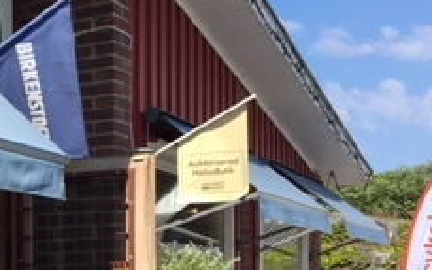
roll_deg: +1.1
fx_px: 1012
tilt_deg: +0.2
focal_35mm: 86
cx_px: 8
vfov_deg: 14.8
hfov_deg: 23.2
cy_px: 304
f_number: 2.2
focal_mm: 4.15
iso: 25
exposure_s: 1/1012
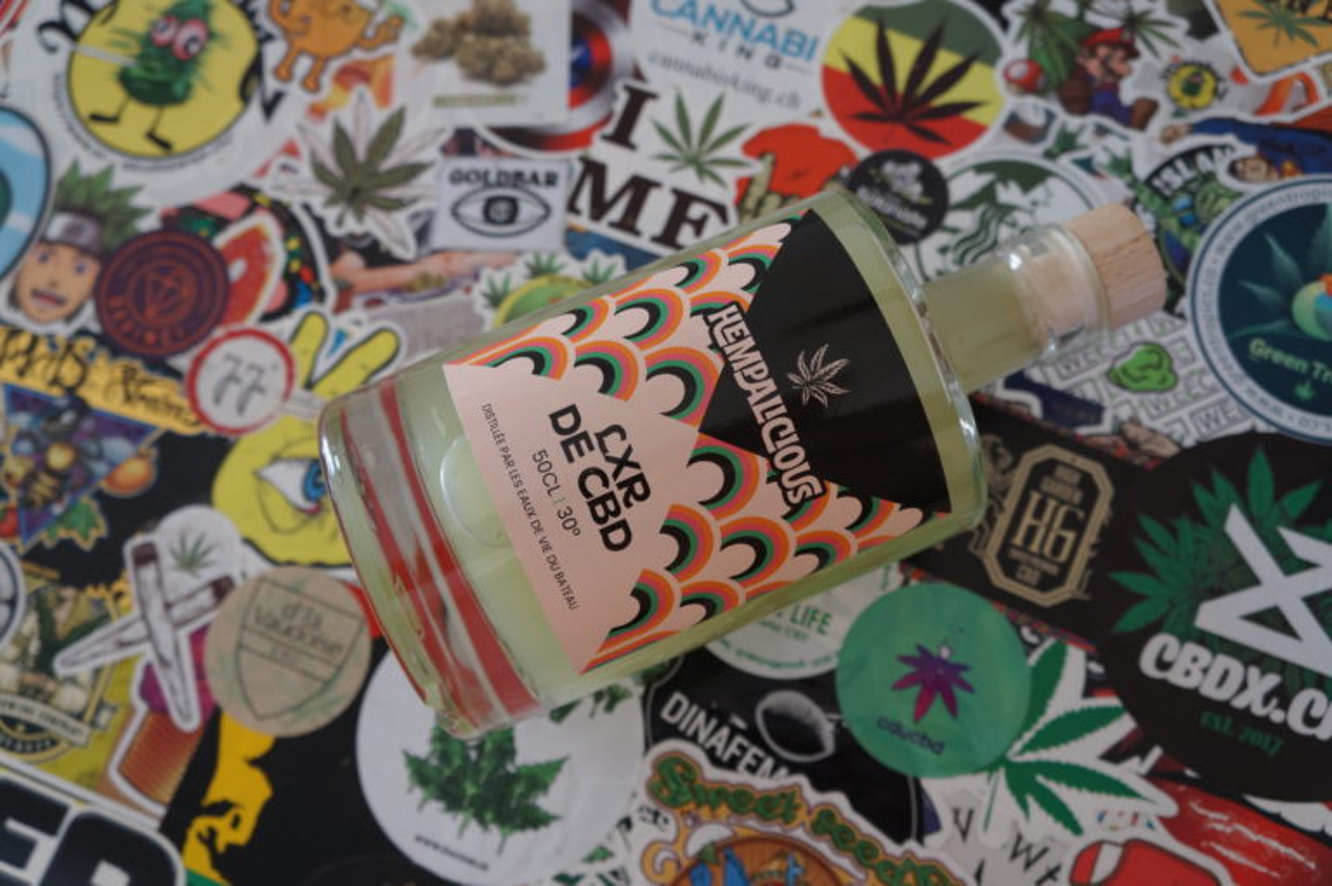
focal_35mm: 36
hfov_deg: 53.2
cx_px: 666
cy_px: 443
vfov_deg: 36.8
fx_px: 1331
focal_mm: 24
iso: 500
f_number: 4
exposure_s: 1/160
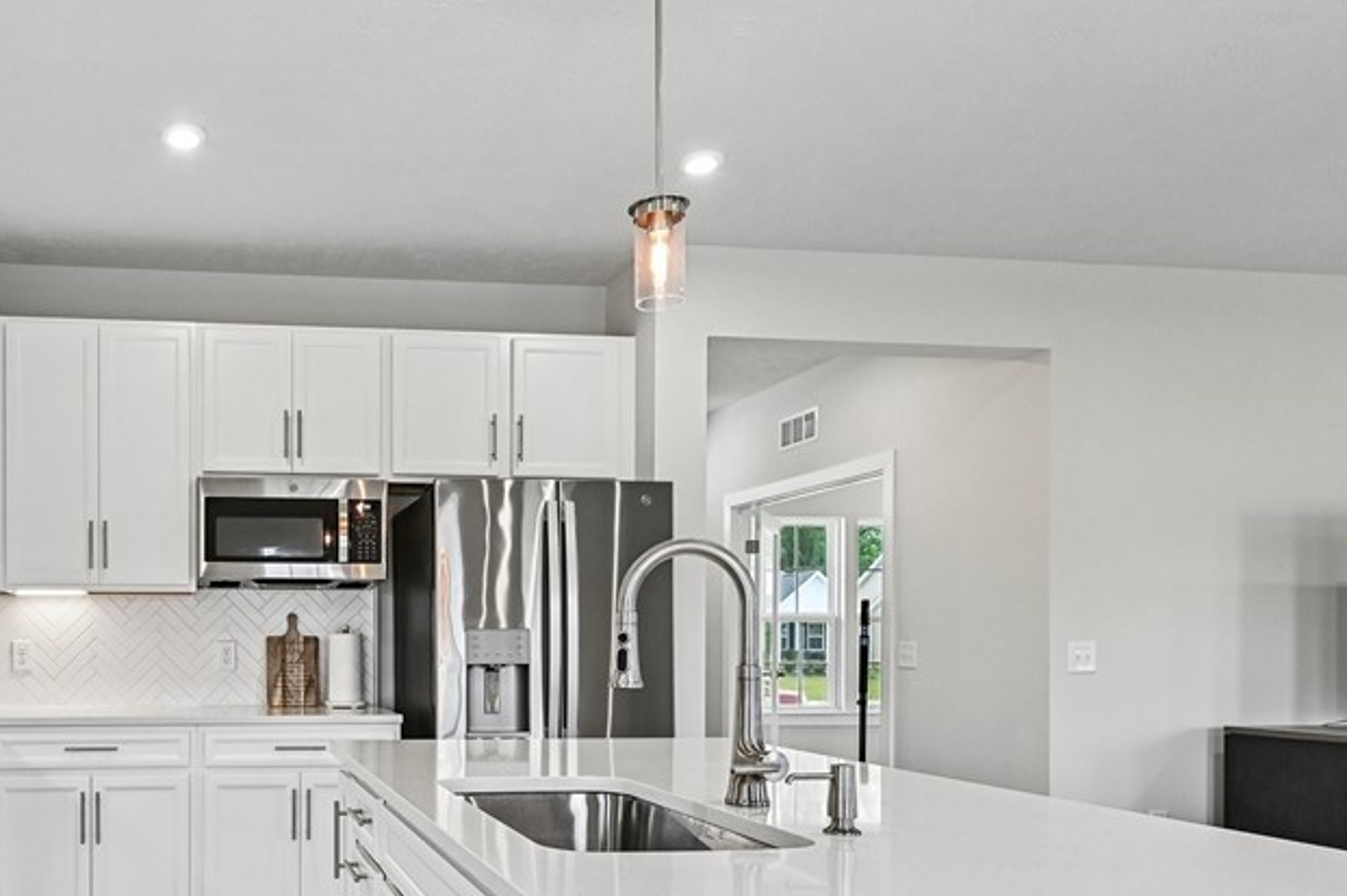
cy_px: 637
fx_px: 1047
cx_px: 302
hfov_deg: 61.0
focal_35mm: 28
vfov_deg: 45.2
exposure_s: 1/160
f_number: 6.3
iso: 800
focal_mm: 16
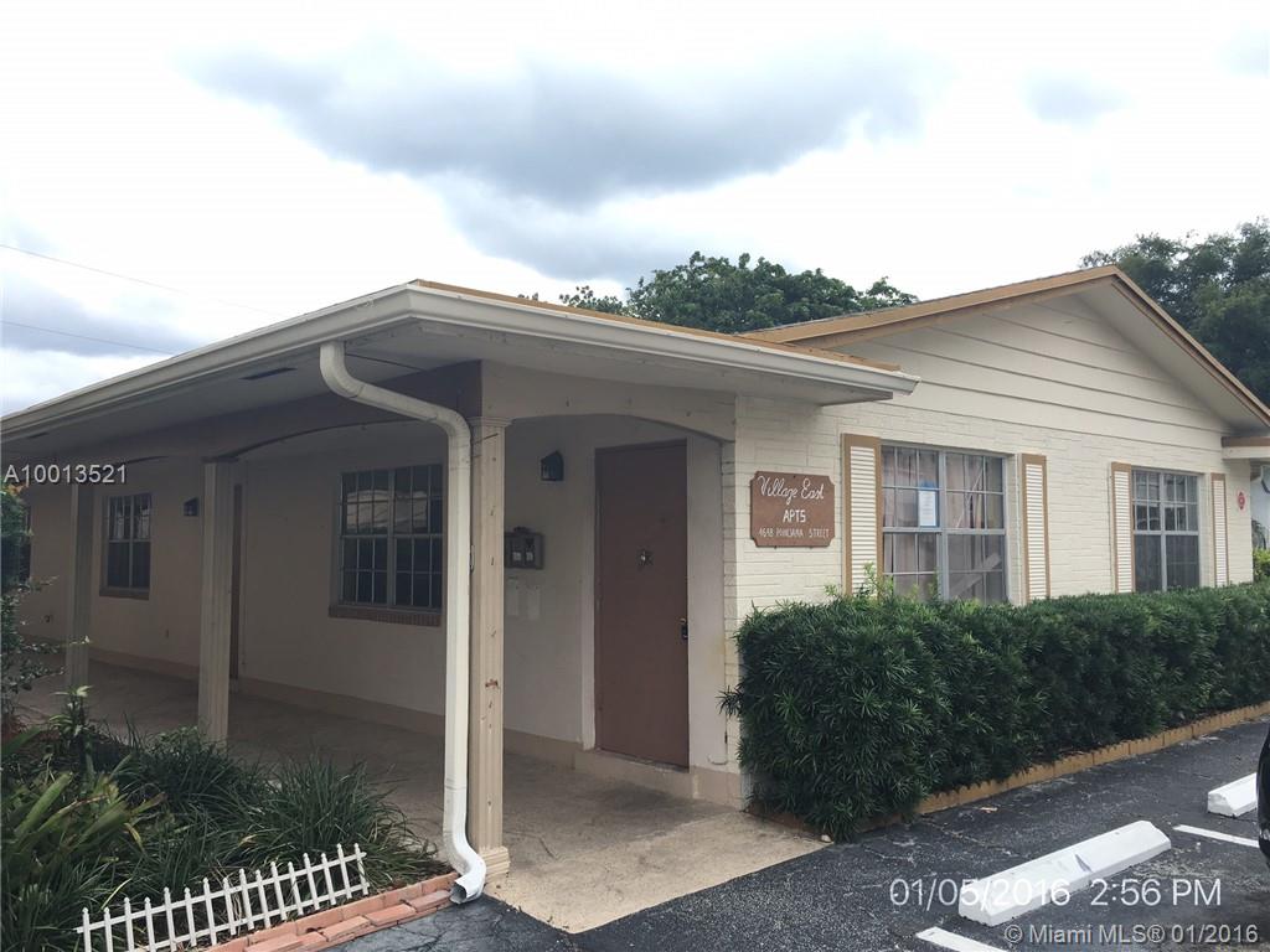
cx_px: 635
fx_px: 1064
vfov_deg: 48.2
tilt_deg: +5.4
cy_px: 476
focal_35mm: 29
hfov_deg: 61.7
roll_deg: +0.4
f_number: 2.2
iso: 25
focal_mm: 4.15
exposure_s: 1/358
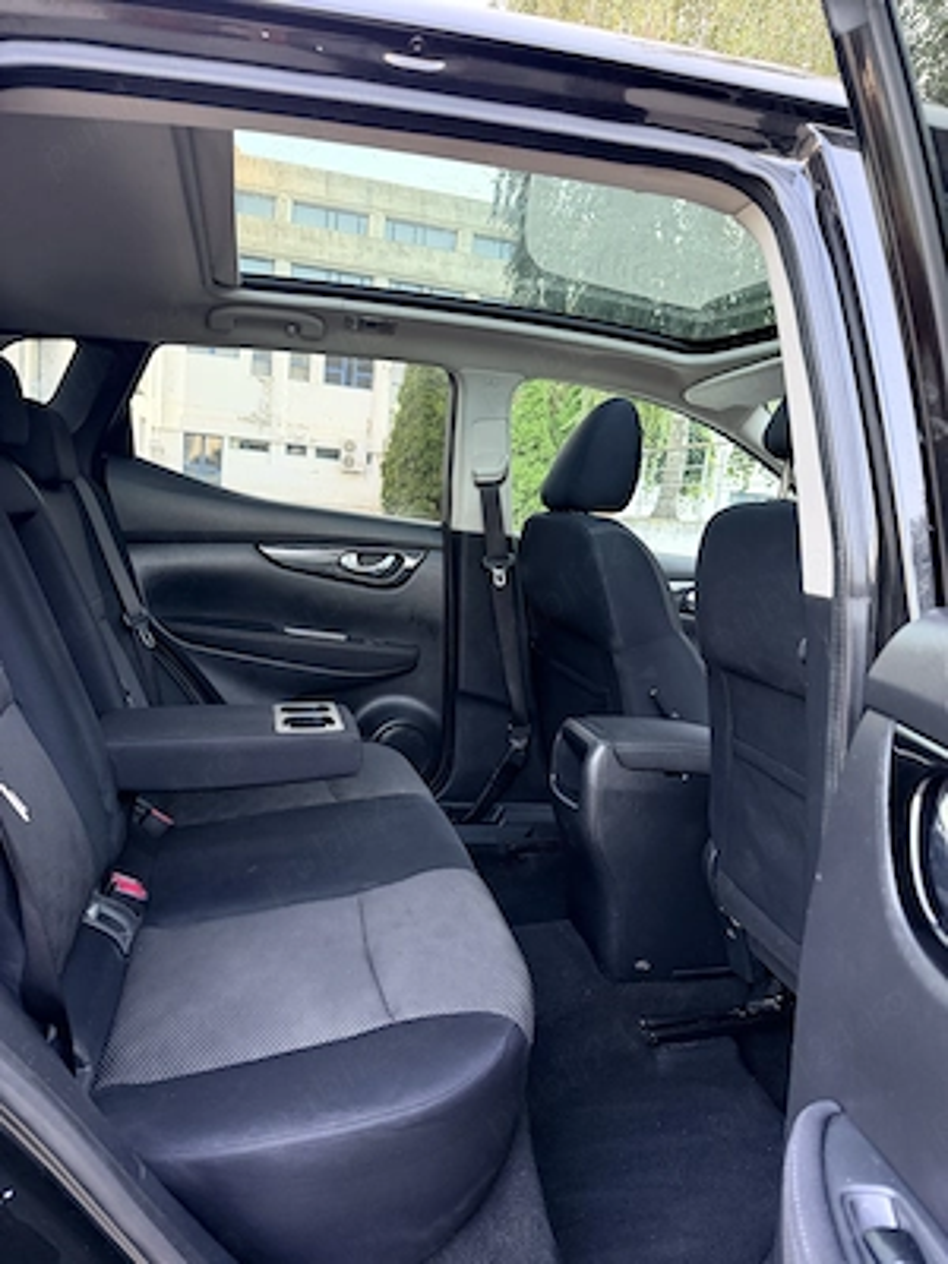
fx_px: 876
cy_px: 632
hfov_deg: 56.8
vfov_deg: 71.6
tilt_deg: -7.3
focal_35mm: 24
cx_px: 474
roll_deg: -4.5
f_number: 1.78
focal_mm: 6.76
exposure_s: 1/60
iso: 320
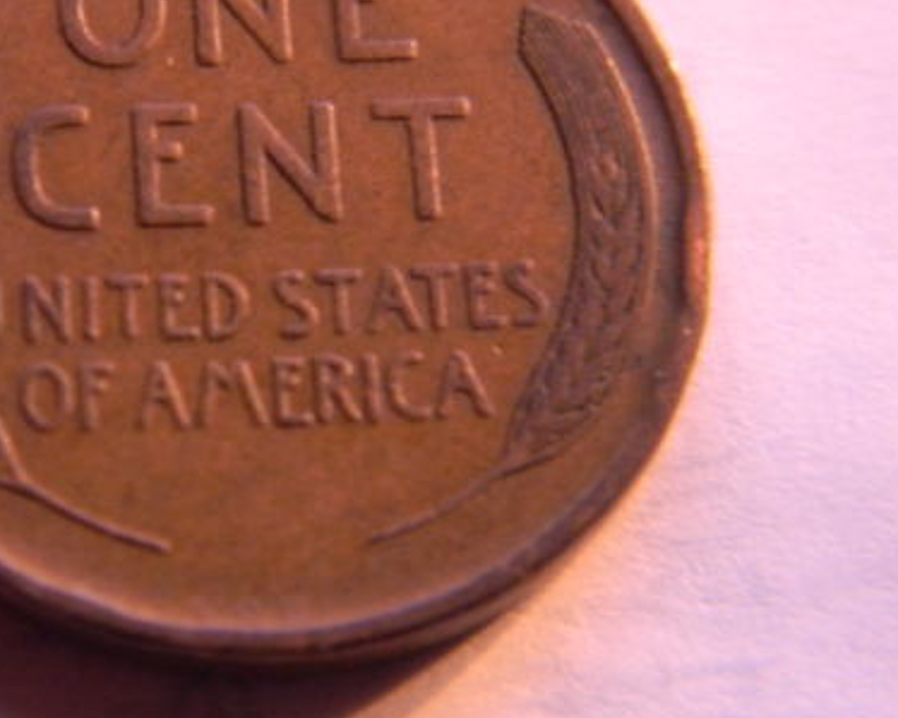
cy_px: 214
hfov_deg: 14.8
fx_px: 3454
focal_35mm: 130
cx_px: 247
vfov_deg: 11.8
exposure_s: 1/4.9
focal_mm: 15.1
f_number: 4.5
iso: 400
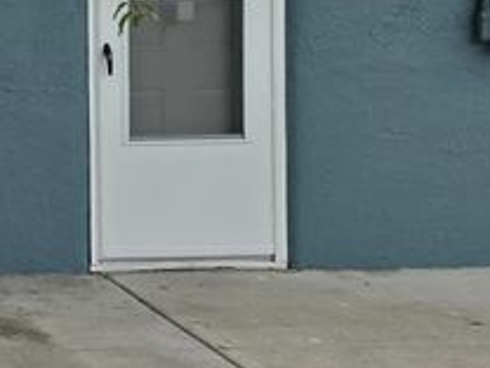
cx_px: -306
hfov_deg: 15.6
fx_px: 1600
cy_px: 52
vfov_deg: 13.0
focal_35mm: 113
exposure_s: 1/2985
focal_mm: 6.25
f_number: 1.7
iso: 80
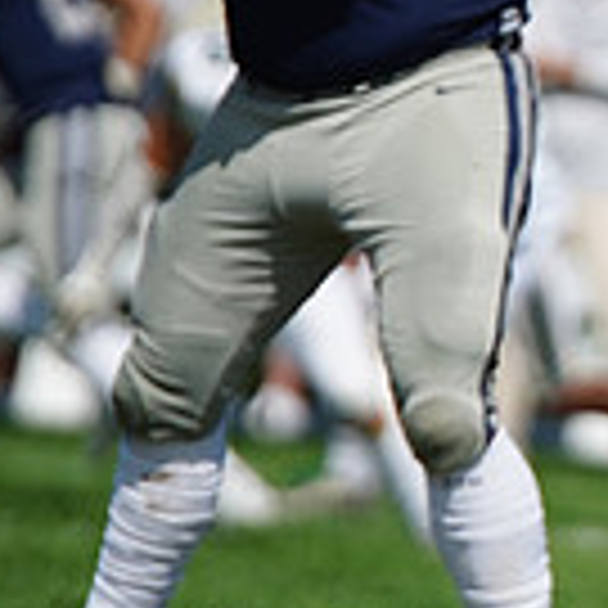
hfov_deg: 1.6
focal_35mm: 1093
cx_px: 1202
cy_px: 65
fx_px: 21720
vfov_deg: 1.6
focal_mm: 300
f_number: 2.8
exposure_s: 1/8000
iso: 400
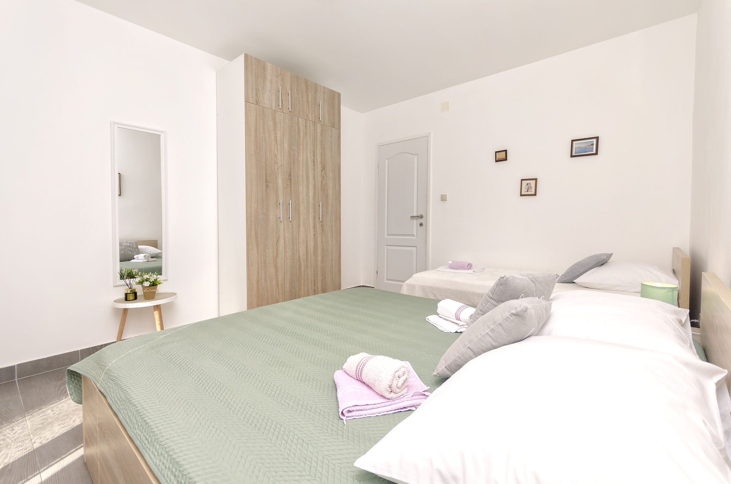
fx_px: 304
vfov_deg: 77.1
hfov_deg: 100.5
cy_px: 242
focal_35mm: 15
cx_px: 366
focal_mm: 10
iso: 100
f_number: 7.1
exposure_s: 1/125
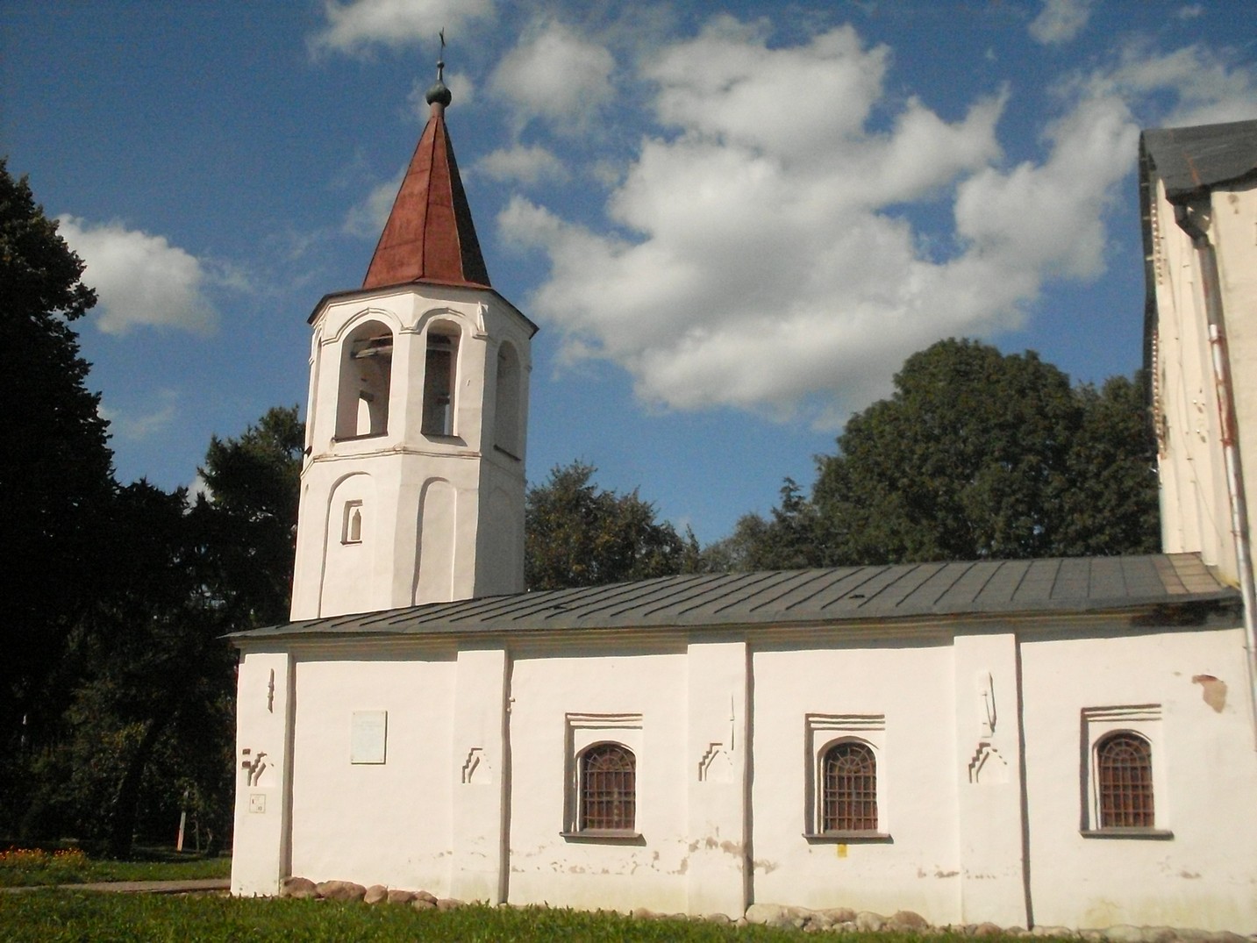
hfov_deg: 49.0
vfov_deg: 37.7
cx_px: 628
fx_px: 1380
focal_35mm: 38
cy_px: 472
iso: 400
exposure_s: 1/2000
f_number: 8.4
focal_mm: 6.3
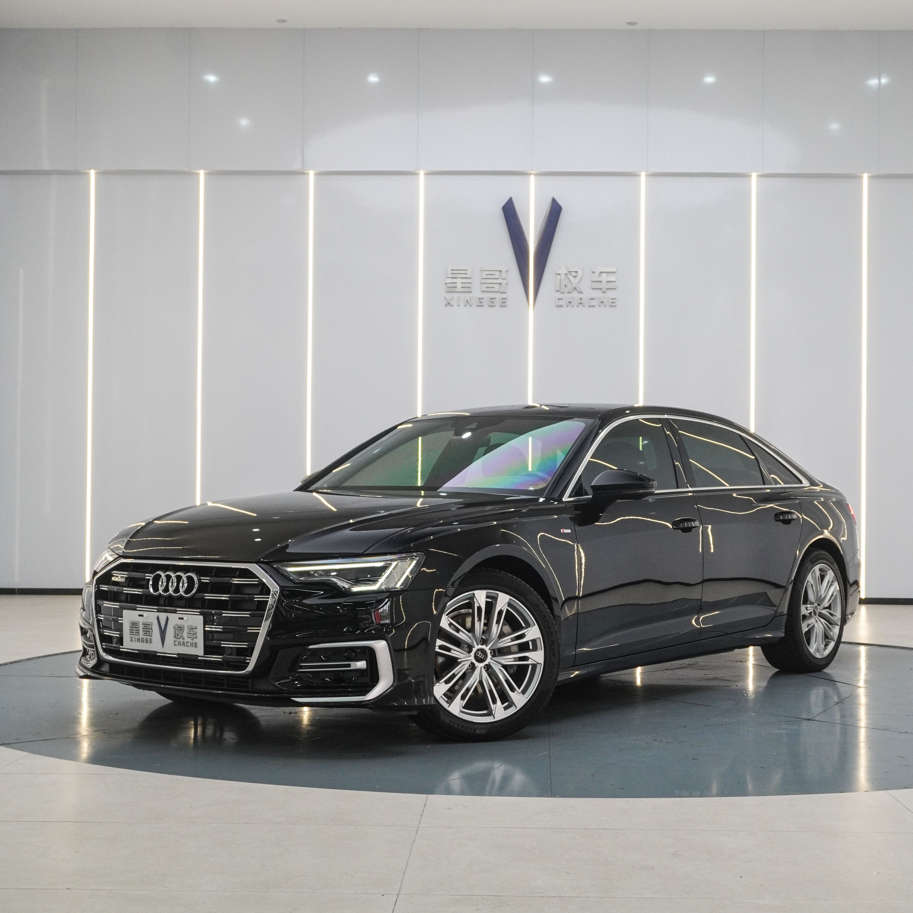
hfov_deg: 32.4
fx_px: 1571
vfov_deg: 32.4
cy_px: 463
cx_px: 493
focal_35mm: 53
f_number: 6.3
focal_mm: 27
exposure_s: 1/80
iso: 800
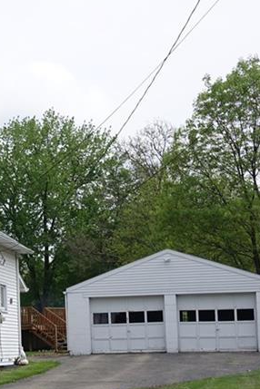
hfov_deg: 14.9
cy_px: 273
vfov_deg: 23.5
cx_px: -113
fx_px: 932
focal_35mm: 86
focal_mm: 13.37
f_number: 2.8
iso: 100
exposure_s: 1/1600
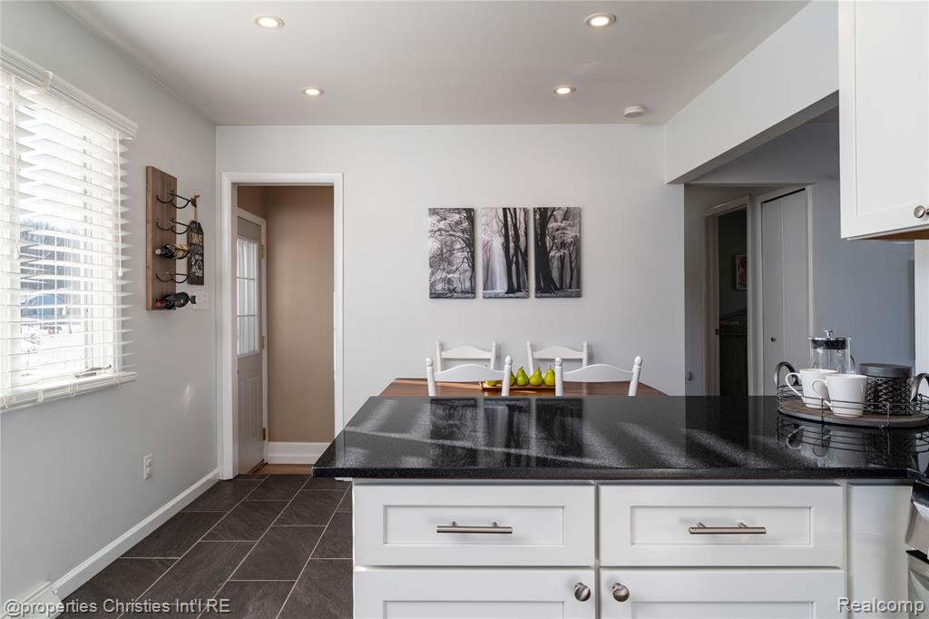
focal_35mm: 21
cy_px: 310
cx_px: 464
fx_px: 542
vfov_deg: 59.5
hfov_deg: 81.2
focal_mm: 14.1
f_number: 6.4
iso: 640
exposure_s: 1/250
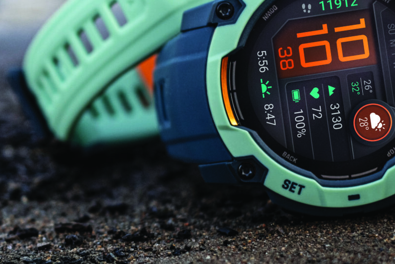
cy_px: 110
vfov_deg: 8.2
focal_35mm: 168
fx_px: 1844
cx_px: 53
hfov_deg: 12.2
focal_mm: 35
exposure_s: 1/1000
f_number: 2.8
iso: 200
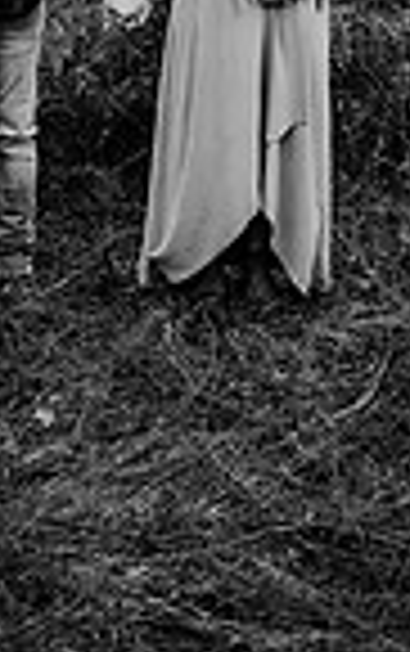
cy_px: -261
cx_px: 126
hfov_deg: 17.2
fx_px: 1355
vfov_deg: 23.1
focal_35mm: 76
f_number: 2.5
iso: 400
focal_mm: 24
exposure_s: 1/250
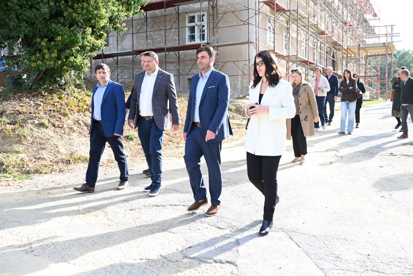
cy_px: 138
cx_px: 206
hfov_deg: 54.4
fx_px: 402
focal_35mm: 35
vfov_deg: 37.9
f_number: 4.5
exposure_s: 1/640
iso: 640
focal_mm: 35
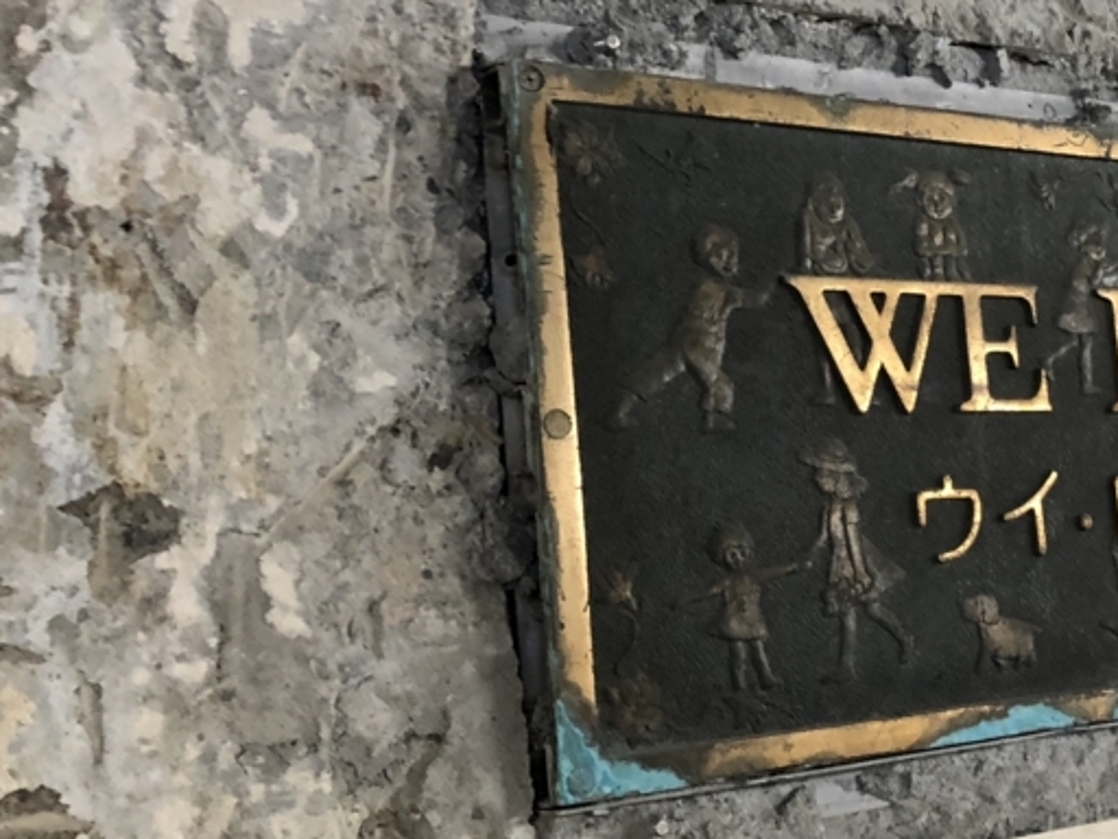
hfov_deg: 32.6
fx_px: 1809
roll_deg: +5.5
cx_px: 1004
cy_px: 398
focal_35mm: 56
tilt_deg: +8.6
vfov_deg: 26.1
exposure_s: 1/14
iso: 100
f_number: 1.8
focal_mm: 4
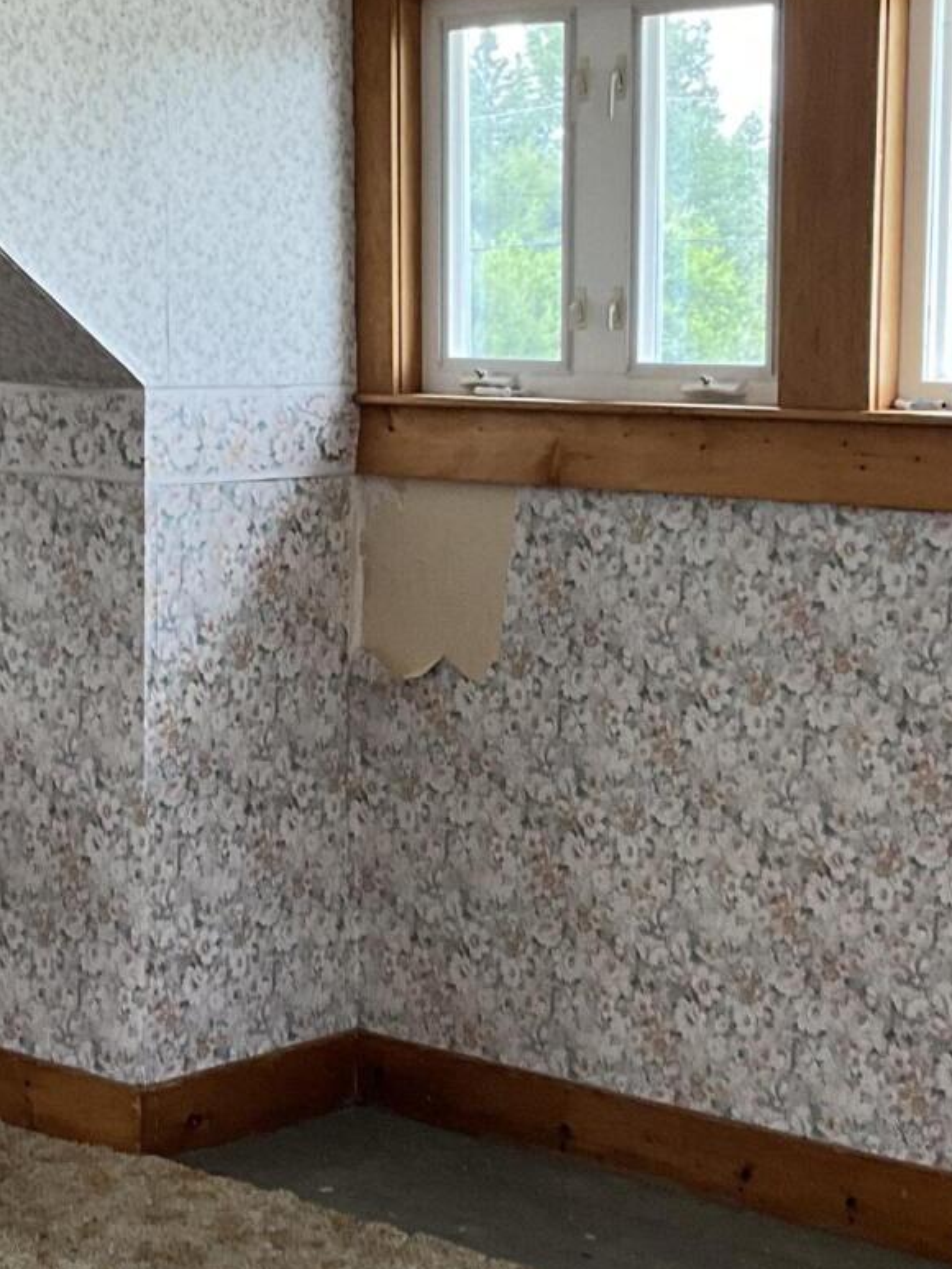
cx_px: 361
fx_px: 2749
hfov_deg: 19.6
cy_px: 686
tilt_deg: -10.9
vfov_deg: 26.0
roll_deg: -0.7
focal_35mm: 75
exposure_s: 1/60
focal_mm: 3
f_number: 1.8
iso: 100
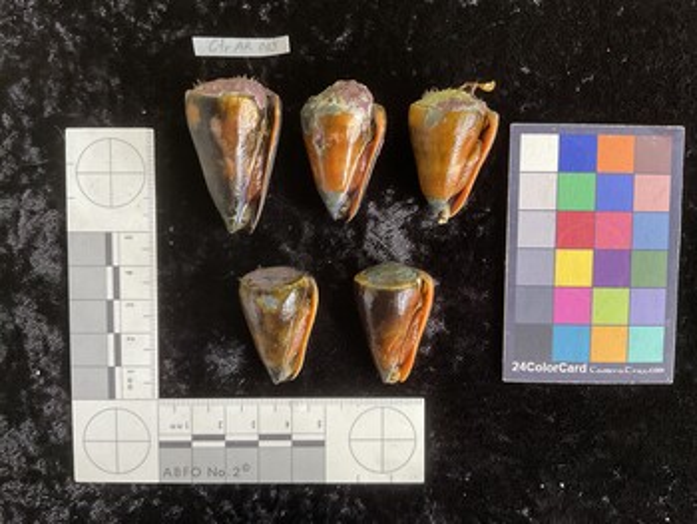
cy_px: 262
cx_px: 348
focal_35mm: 29
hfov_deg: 61.6
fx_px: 584
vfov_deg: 48.3
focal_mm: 3
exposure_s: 1/60
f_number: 1.8
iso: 100
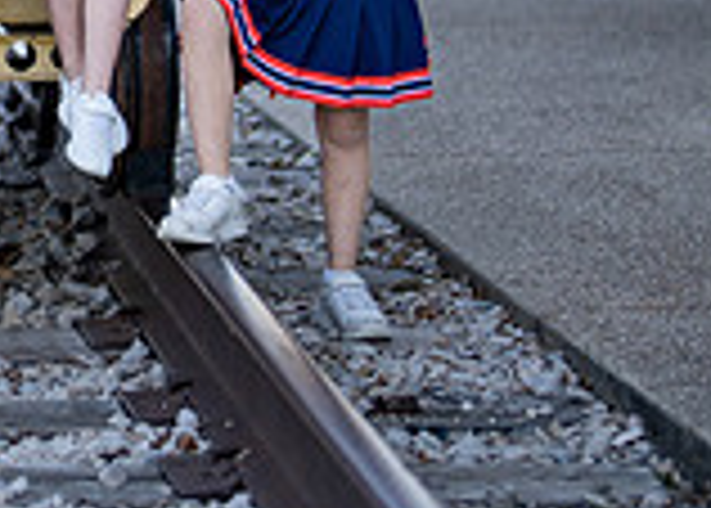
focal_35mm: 195
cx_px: -189
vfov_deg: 7.2
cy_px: -333
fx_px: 3939
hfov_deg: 10.1
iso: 100
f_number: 1.2
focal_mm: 50
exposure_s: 1/1250
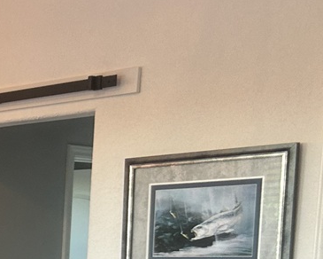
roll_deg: -1.0
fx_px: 956
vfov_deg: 14.5
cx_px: -272
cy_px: 377
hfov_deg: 16.0
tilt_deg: -4.1
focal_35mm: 100
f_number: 1.5
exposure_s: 1/60
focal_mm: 5.7
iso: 100
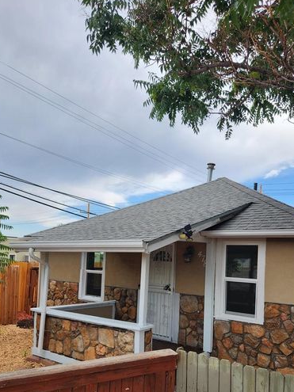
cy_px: 255
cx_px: 161
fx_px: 351
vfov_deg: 57.3
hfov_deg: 45.4
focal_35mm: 31
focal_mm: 5.4
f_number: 1.8
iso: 20
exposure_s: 1/650
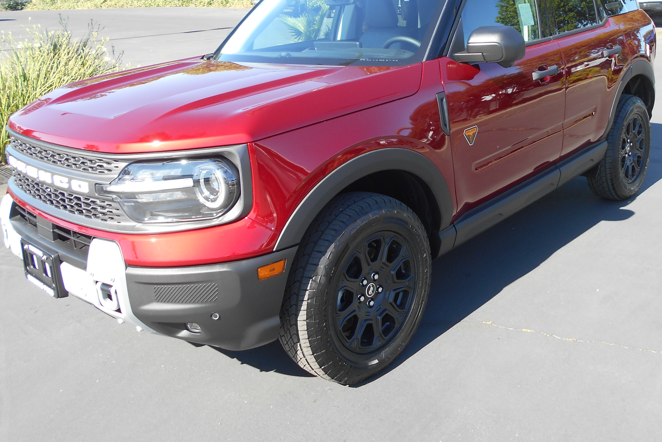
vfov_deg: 38.4
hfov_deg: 55.7
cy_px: 145
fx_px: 625
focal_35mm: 34
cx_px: 366
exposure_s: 1/200
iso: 80
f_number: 3.2
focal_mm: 4.6
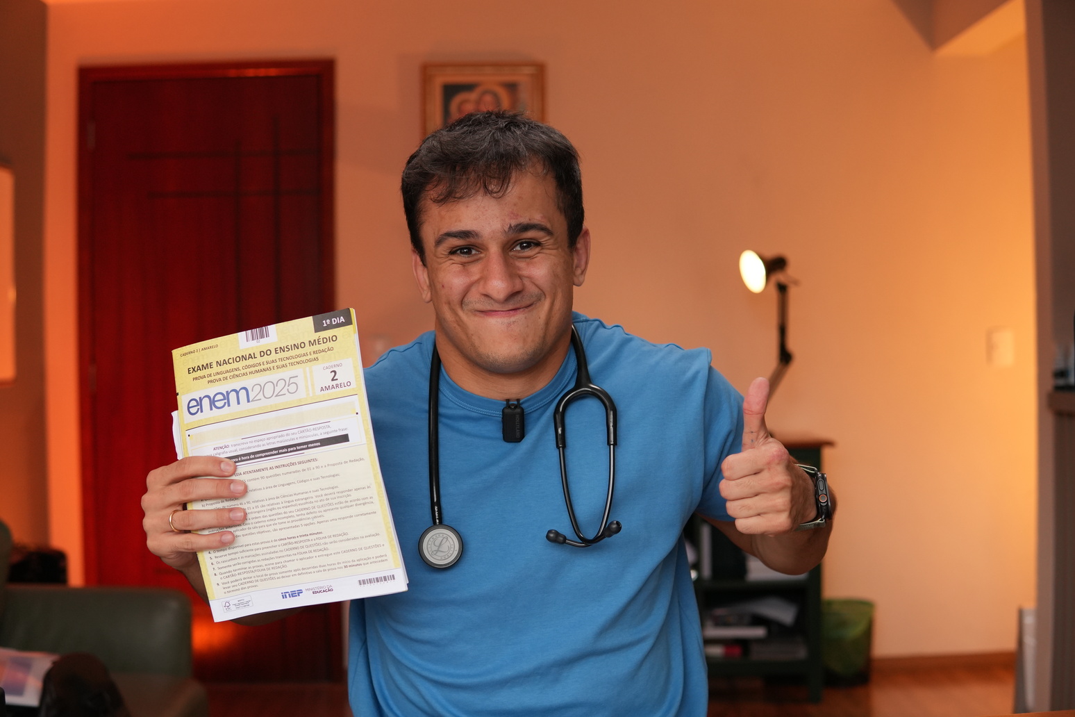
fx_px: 1344
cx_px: 538
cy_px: 358
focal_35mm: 45
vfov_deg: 29.9
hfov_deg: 43.6
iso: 640
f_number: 2.5
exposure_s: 1/125
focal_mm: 30
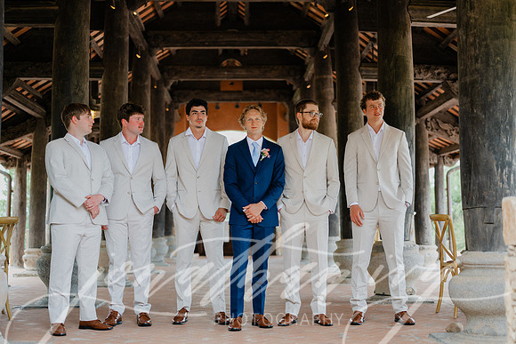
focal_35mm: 50
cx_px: 258
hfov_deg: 39.6
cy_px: 172
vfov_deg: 27.0
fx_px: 717
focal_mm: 50
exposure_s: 1/400
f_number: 1.8
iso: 160
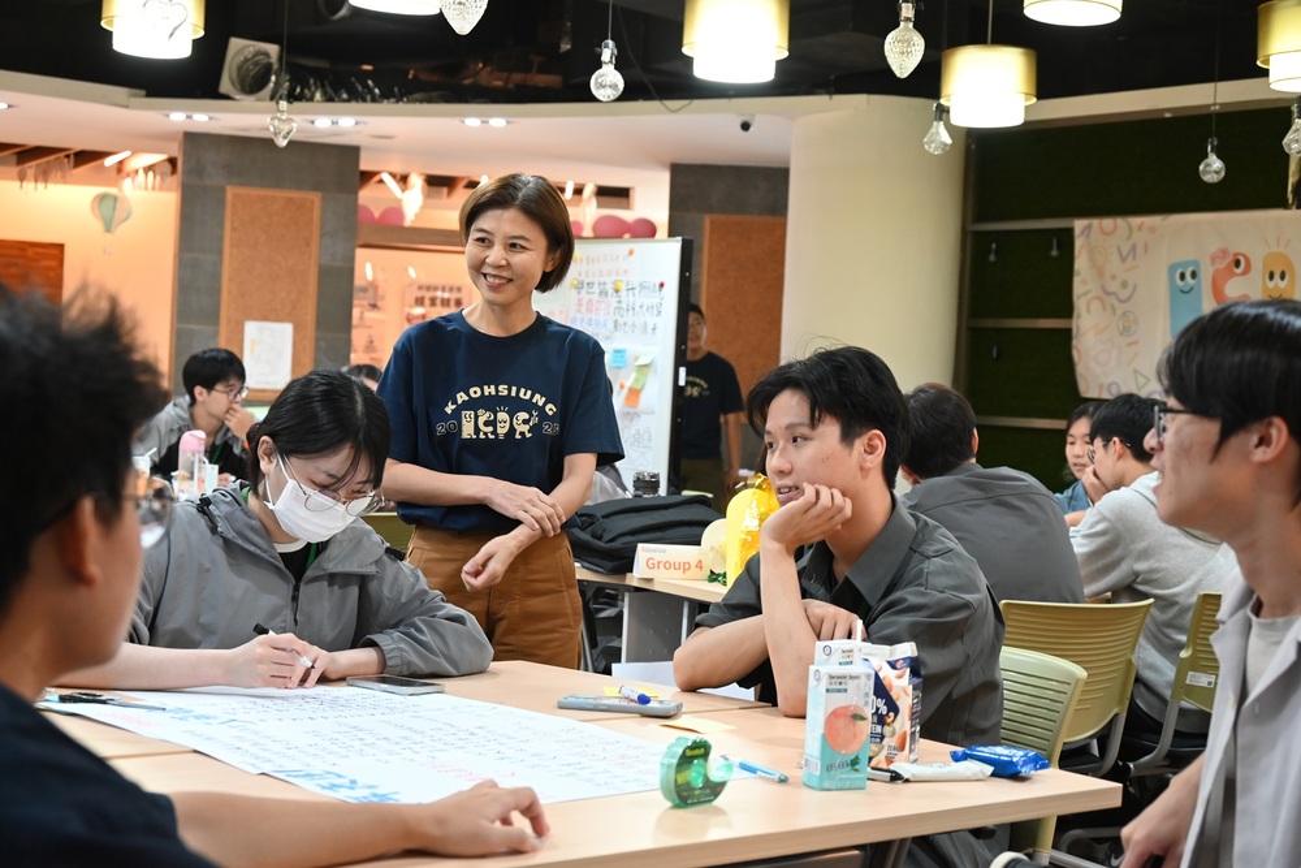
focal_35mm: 54
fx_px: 1952
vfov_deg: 25.1
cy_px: 434
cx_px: 650
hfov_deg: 36.9
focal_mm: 54
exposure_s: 1/100
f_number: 5.6
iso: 3200
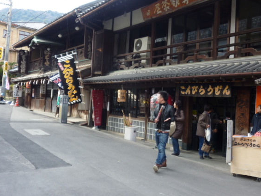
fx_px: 256
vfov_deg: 41.8
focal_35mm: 34
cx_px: 136
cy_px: 94
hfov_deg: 53.9
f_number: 3.3
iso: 80
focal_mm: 4.4
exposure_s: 1/100
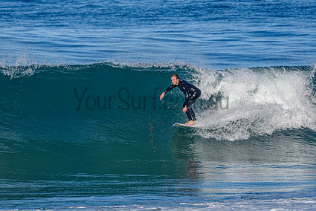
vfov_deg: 1.3
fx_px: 8985
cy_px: 92
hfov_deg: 2.0
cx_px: 150
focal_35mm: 1023
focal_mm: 500
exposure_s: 1/2000
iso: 250
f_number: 5.6
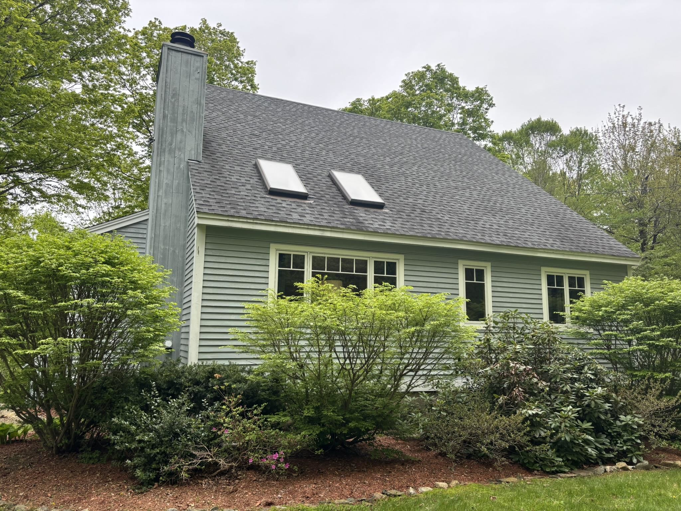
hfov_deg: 67.3
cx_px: 340
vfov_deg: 53.1
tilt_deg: +8.6
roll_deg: -1.2
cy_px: 256
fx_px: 511
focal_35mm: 26
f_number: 1.6
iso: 50
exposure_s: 1/824
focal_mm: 5.96
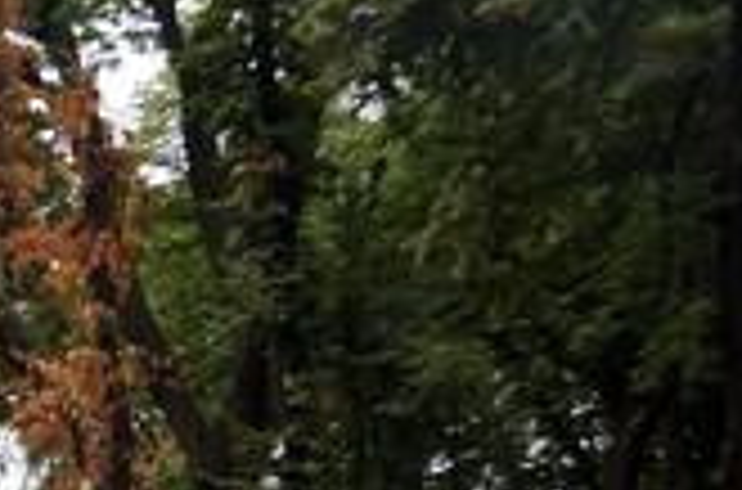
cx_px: -773
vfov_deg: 8.4
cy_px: 1000
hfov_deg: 11.9
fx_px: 3144
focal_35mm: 153
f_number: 6.3
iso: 100
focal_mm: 24
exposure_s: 1/160
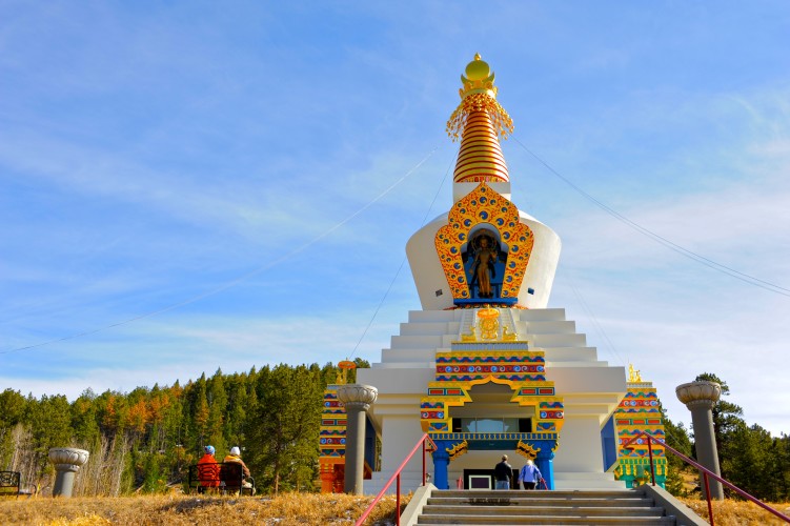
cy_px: 263
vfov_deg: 37.8
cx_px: 395
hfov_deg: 54.5
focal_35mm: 35
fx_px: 768
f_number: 14
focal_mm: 35
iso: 250
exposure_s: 1/640
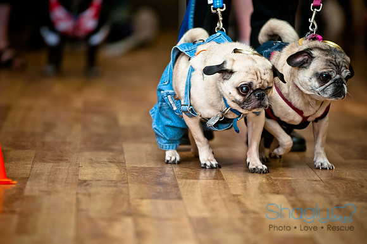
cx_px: 184
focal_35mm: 300
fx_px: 3054
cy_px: 122
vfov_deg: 4.6
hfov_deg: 6.9
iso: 200
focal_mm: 200
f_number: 2.8
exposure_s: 1/200
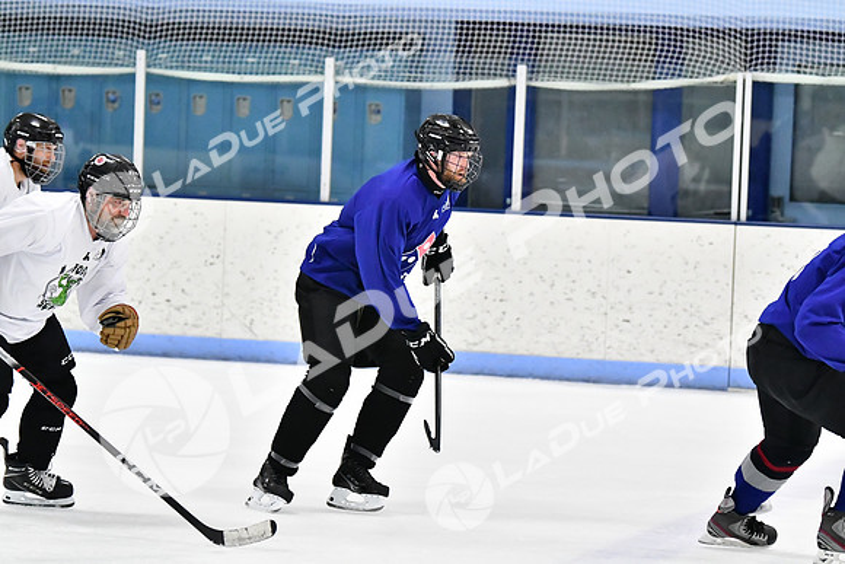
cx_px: 422
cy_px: 282
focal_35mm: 188
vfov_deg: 7.3
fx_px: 4402
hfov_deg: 11.0
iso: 6400
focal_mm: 125
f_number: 3.2
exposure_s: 1/1250
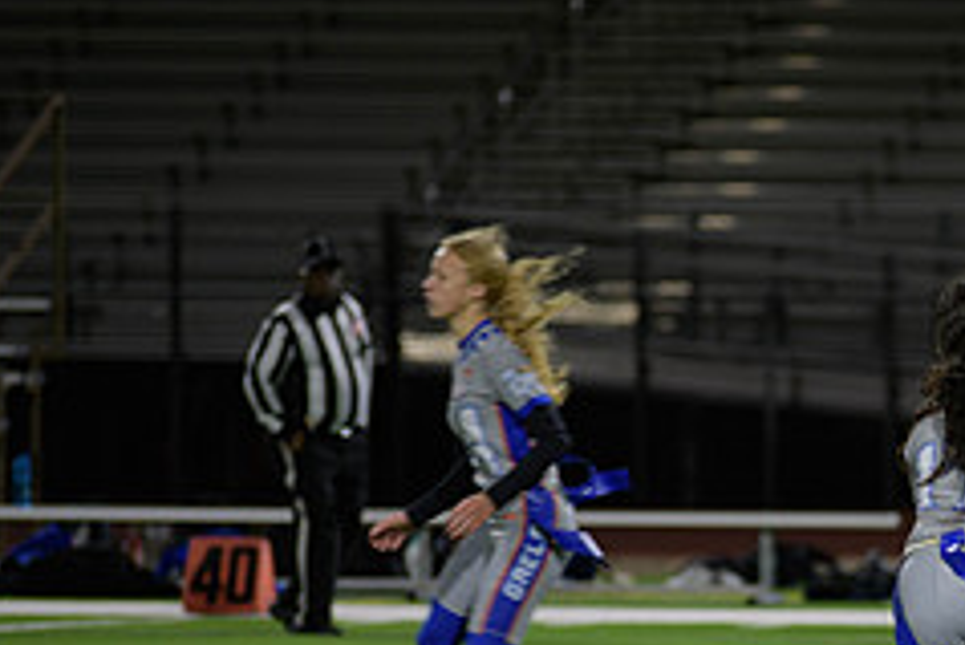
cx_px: 1091
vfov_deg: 3.4
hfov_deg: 5.1
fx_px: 10782
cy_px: 578
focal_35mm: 402
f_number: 2.8
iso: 720
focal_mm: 165
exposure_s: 1/200
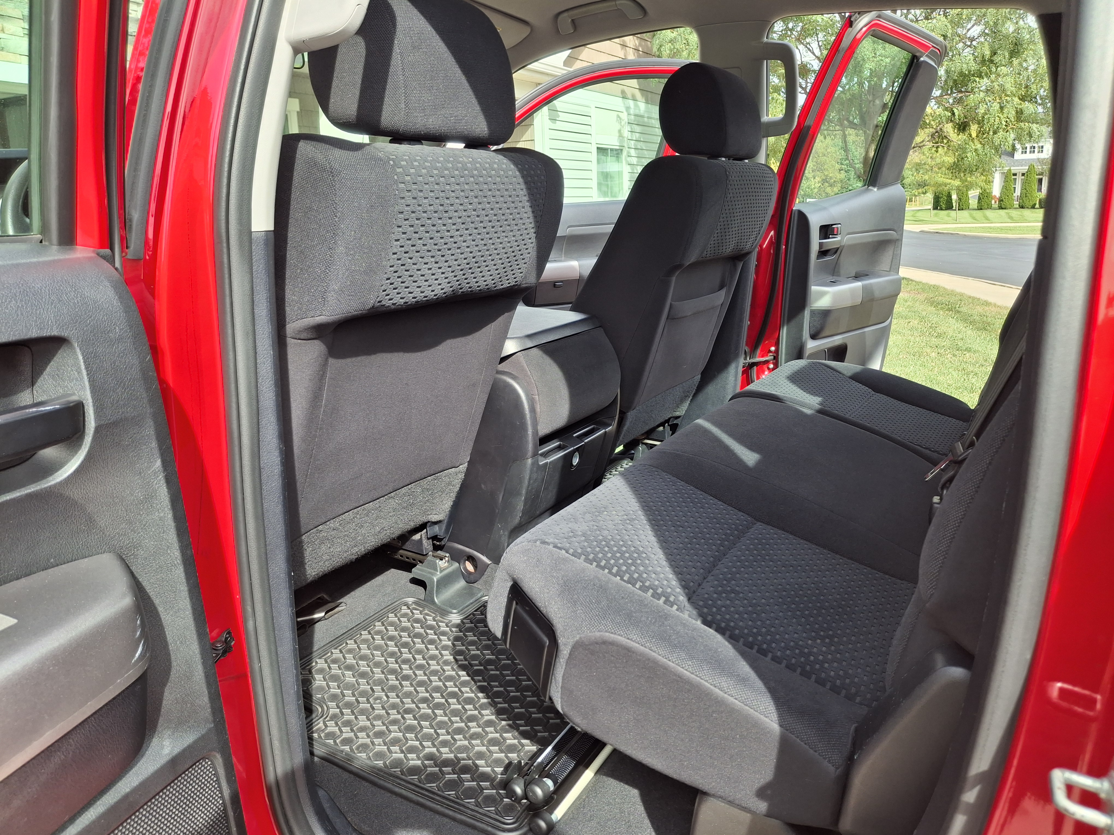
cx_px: 557
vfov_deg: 54.9
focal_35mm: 25
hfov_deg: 69.4
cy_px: 418
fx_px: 805
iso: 32
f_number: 1.8
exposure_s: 1/400
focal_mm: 4.69
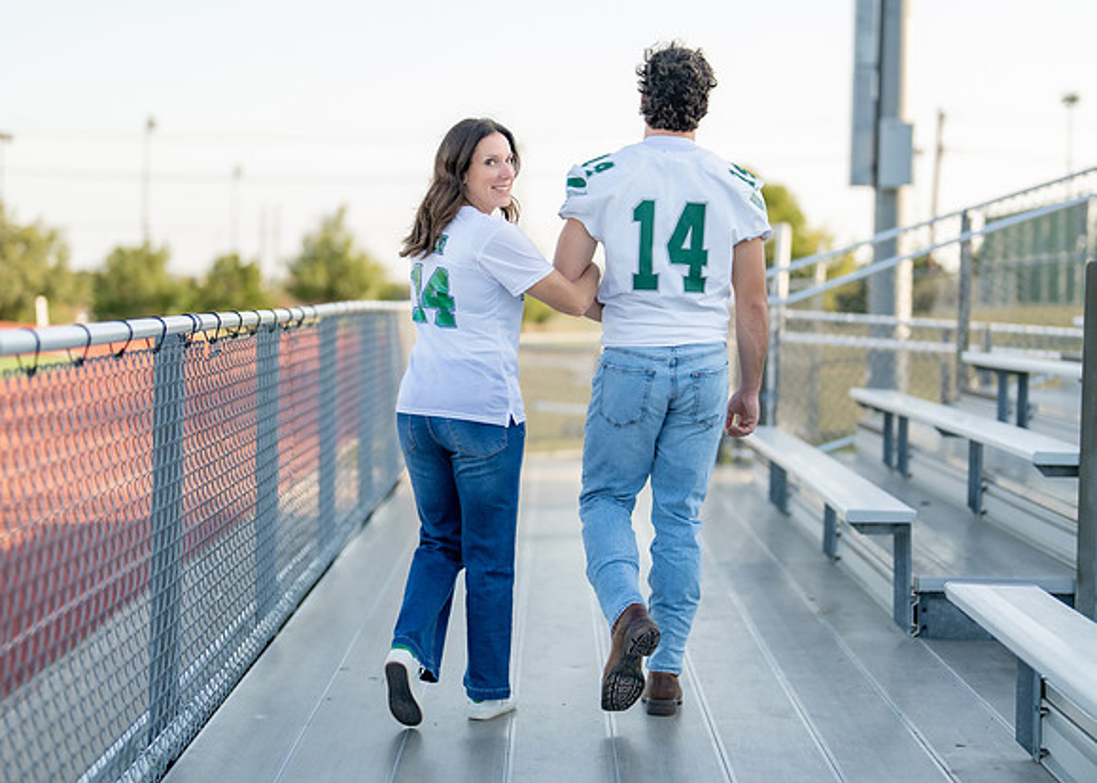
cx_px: 580
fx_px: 2102
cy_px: 362
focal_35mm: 67
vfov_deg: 21.1
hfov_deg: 29.2
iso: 100
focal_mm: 50
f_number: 1.2
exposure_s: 1/1600
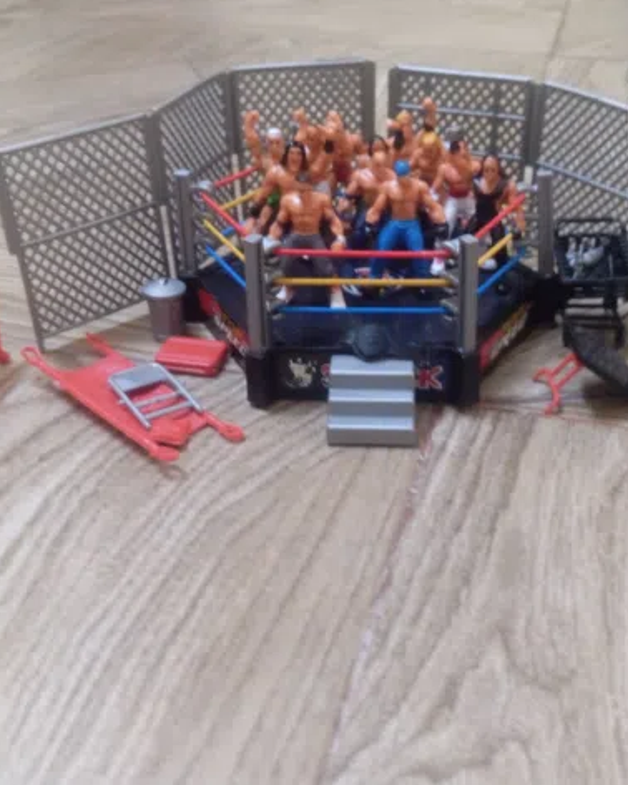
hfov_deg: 39.9
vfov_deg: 49.1
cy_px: 393
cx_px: 379
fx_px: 860
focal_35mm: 37
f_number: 1.8
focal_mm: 4.25
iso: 644
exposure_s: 1/20
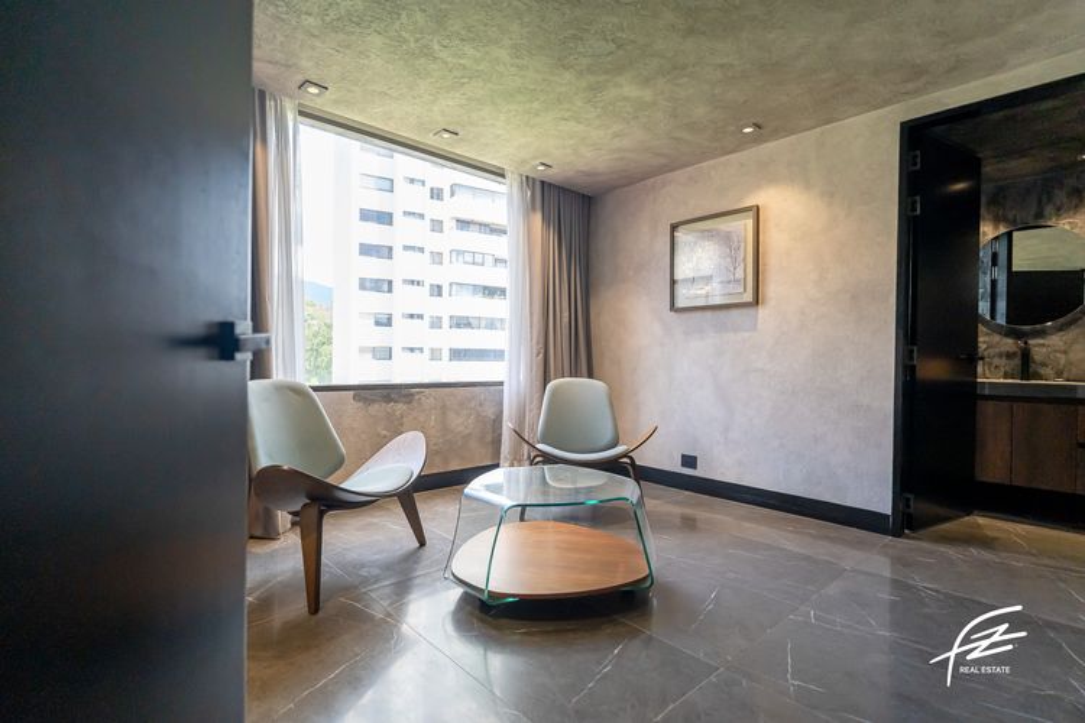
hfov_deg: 94.6
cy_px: 362
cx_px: 542
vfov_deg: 71.7
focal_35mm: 17
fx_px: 500
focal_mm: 16
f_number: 1.8
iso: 1250
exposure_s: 1/1600
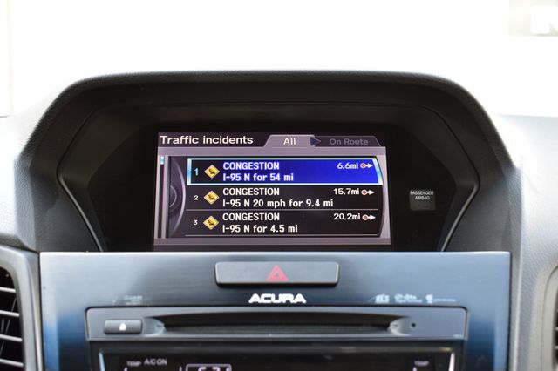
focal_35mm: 51
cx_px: 279
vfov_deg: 26.5
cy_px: 186
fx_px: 790
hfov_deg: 38.9
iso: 400
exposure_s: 1/20
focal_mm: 34
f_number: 6.3
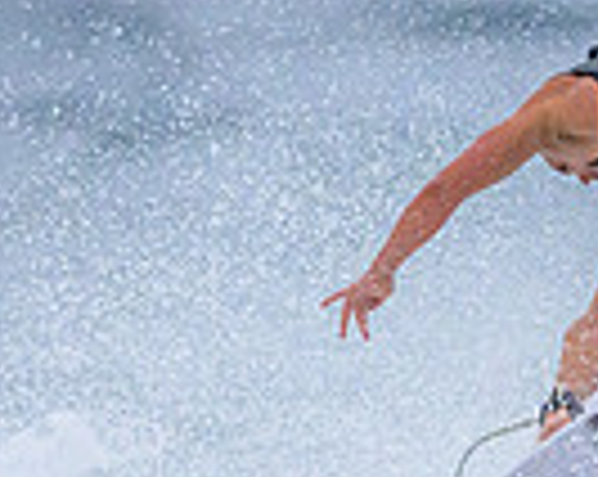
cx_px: 862
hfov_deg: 0.5
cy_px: 775
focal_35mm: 3975
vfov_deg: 0.4
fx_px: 70248
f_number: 6.3
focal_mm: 800
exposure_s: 1/2000
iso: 3600
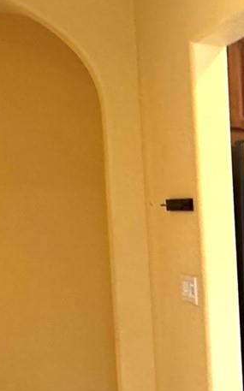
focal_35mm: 52
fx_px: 554
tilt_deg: -1.4
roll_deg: +0.3
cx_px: 622
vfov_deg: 38.8
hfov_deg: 14.0
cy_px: 223
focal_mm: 2.22
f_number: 2.2
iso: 320
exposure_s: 1/60
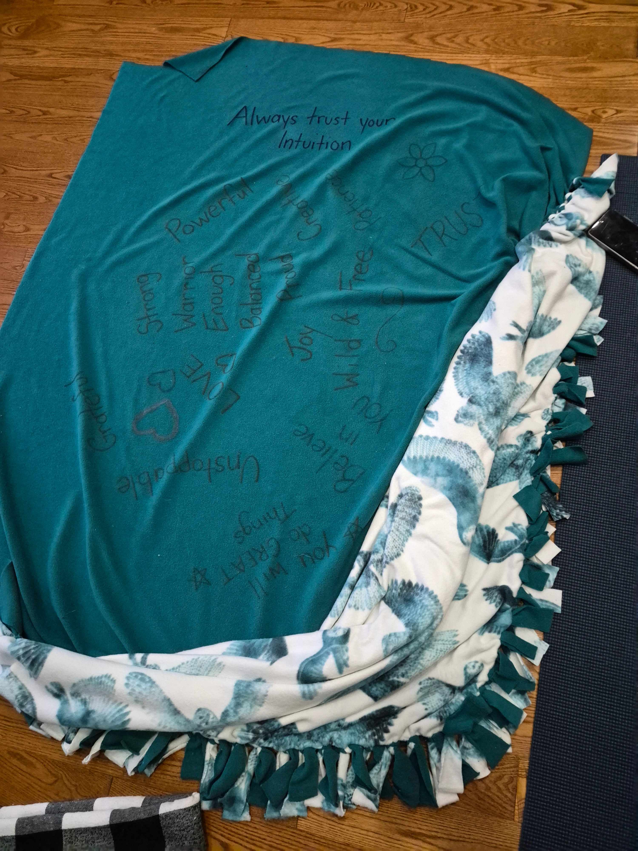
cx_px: 319
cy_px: 426
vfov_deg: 73.9
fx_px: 565
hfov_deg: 58.9
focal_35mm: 23
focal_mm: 5.4
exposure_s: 1/120
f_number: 1.8
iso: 2500
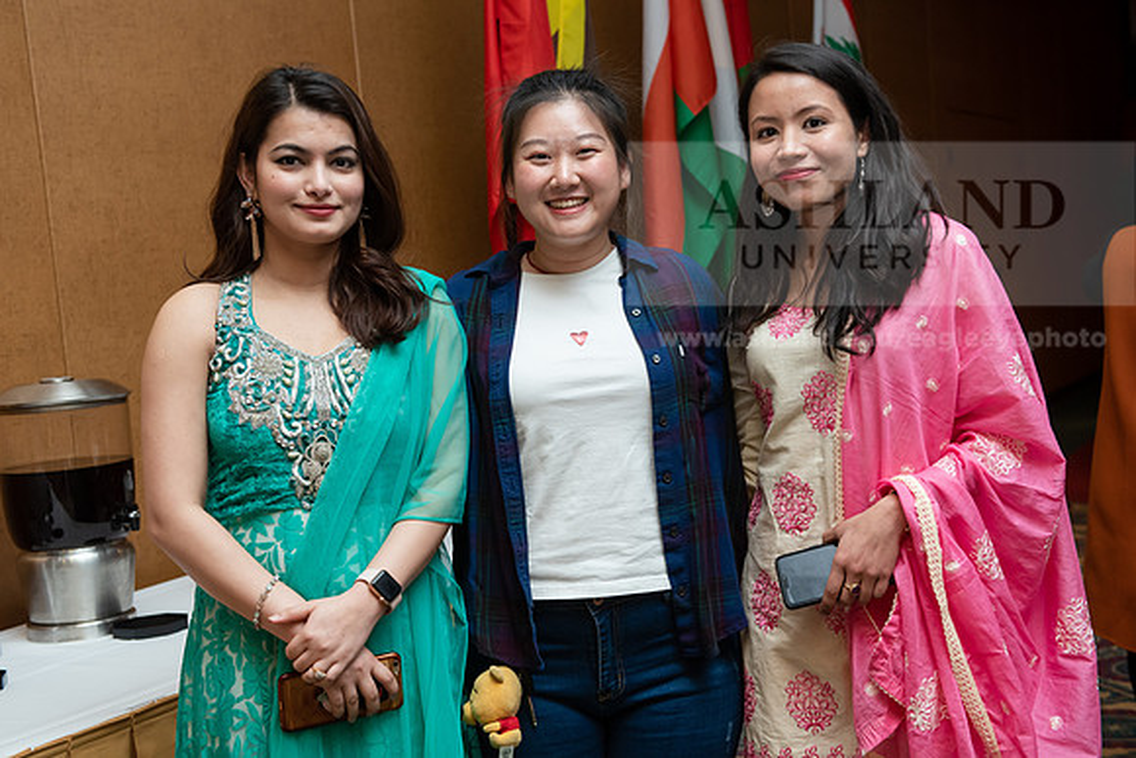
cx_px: 568
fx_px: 1578
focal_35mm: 50
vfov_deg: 27.0
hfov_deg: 39.6
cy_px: 379
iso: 1600
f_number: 5.6
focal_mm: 50
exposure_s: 1/200
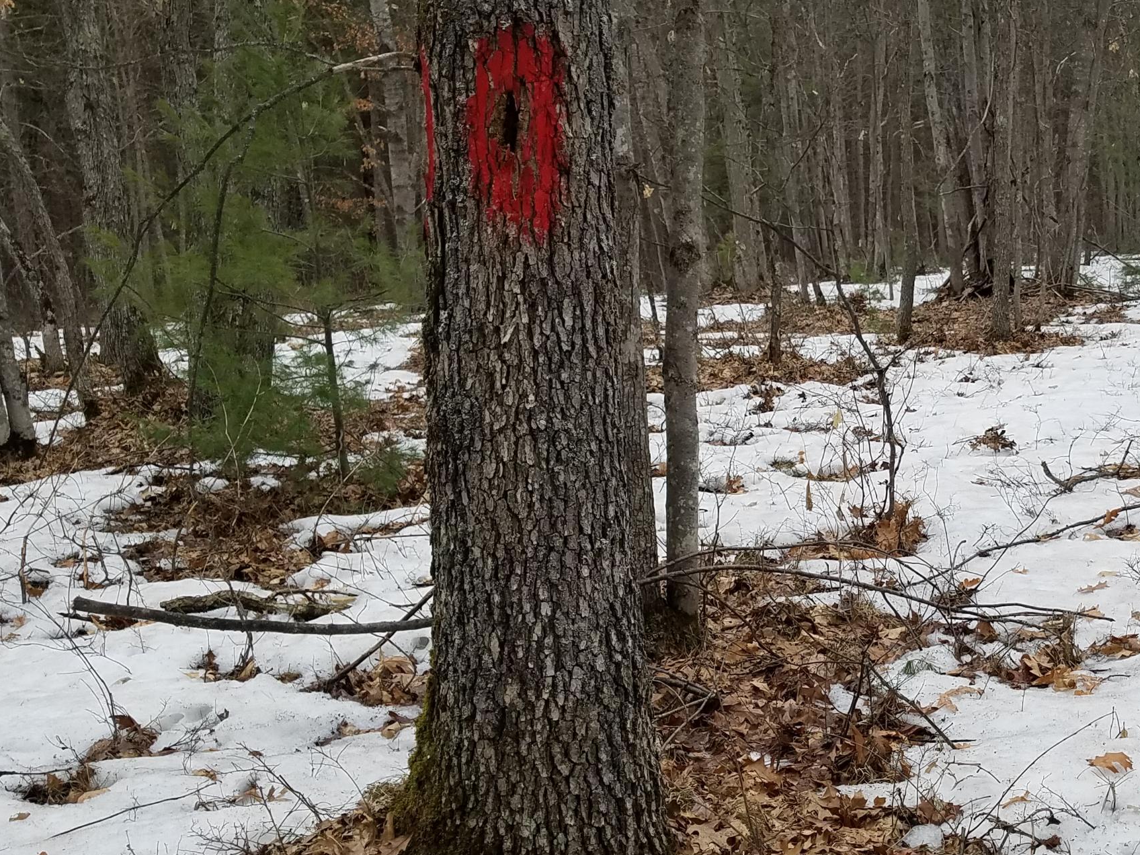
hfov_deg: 39.9
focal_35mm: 46
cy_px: 432
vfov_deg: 31.5
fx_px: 1515
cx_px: 877
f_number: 1.7
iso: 50
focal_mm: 4.2
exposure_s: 1/954
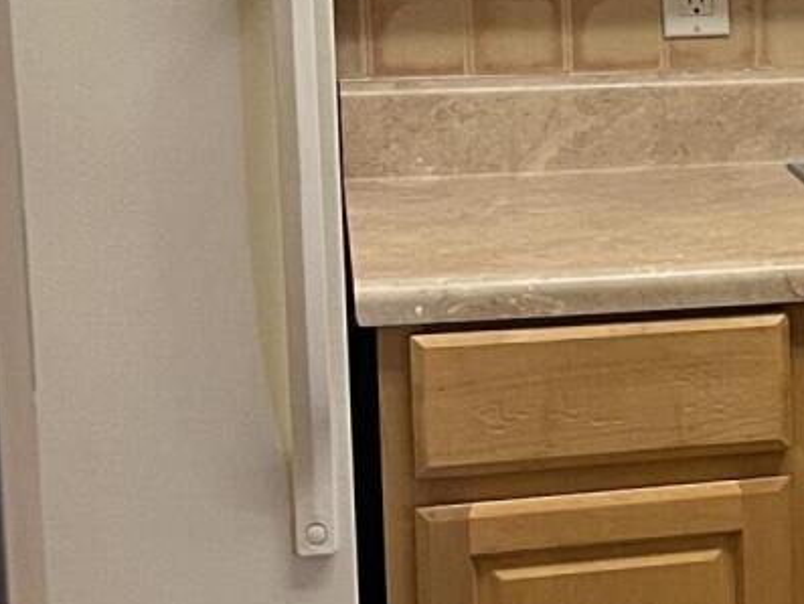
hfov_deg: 13.7
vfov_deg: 11.7
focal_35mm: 126
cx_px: 1513
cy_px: 99
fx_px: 2927
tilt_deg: -7.8
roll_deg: +0.2
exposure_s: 1/60
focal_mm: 5.1
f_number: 1.6
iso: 80
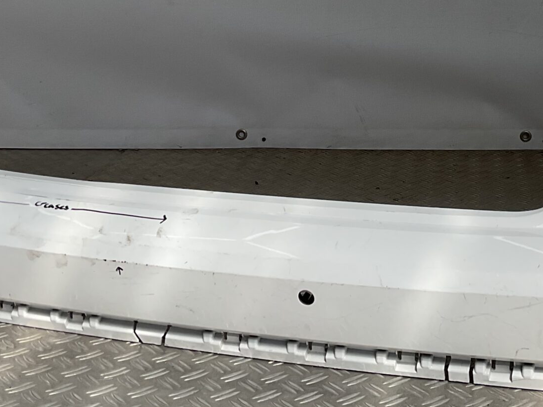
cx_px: 388
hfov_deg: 28.3
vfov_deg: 21.2
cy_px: 56
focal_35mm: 68
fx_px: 1067
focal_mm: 3
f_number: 1.8
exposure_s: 1/997
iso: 16
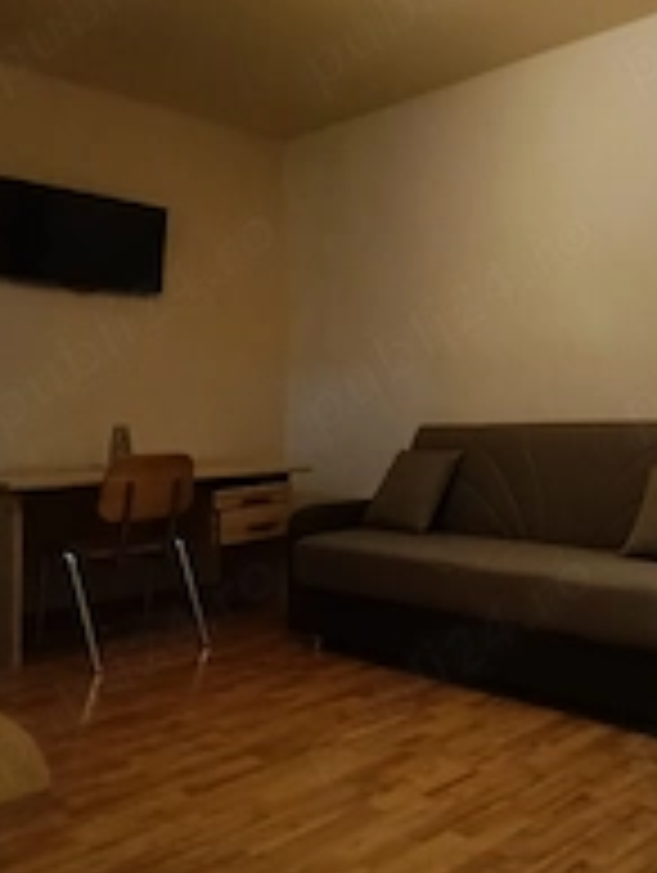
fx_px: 884
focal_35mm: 35
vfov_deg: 52.5
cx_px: 603
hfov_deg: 37.8
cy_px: 396
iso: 1695
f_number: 2.2
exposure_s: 1/33.3
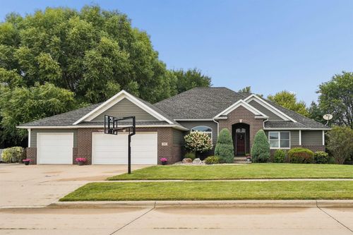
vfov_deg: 61.9
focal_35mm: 20
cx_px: 176
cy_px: 118
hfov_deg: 84.0
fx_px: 196
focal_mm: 20
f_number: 9
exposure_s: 1/320
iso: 400
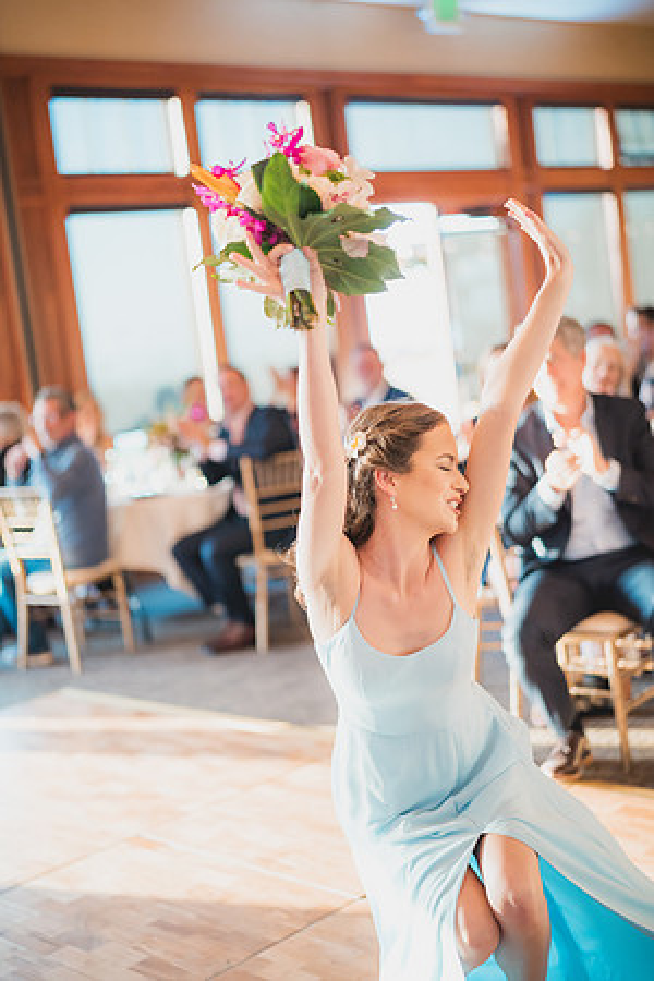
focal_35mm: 50
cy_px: 490
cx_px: 327
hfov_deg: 27.0
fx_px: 1362
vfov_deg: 39.6
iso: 1250
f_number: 1.4
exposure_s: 1/800
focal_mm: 50
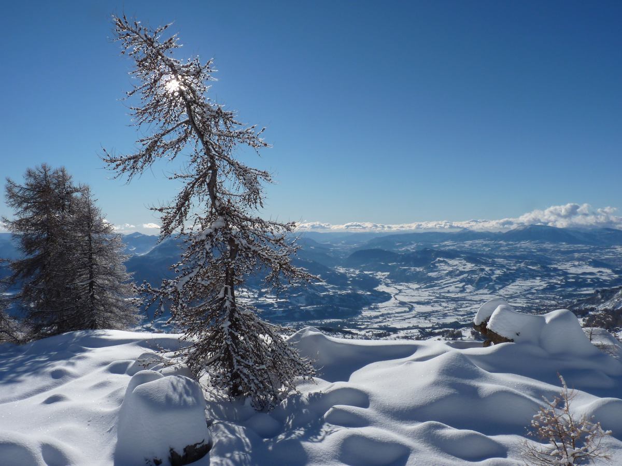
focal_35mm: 27
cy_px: 233
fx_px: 485
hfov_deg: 65.3
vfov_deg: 51.4
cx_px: 311
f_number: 7.1
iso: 80
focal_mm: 4.8
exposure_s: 1/500
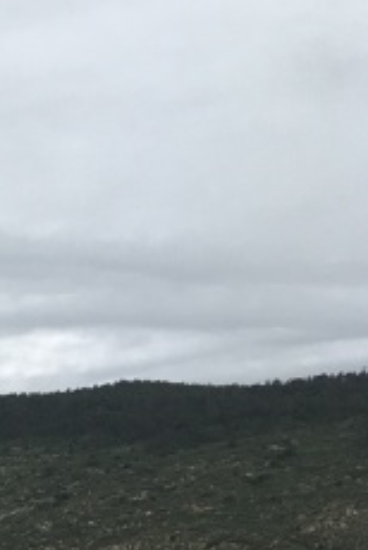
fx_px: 2048
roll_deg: -1.0
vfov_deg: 14.8
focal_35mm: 134
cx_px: -784
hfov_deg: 8.4
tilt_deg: +3.4
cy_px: 646
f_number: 2.2
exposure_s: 1/625
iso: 25
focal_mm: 4.15
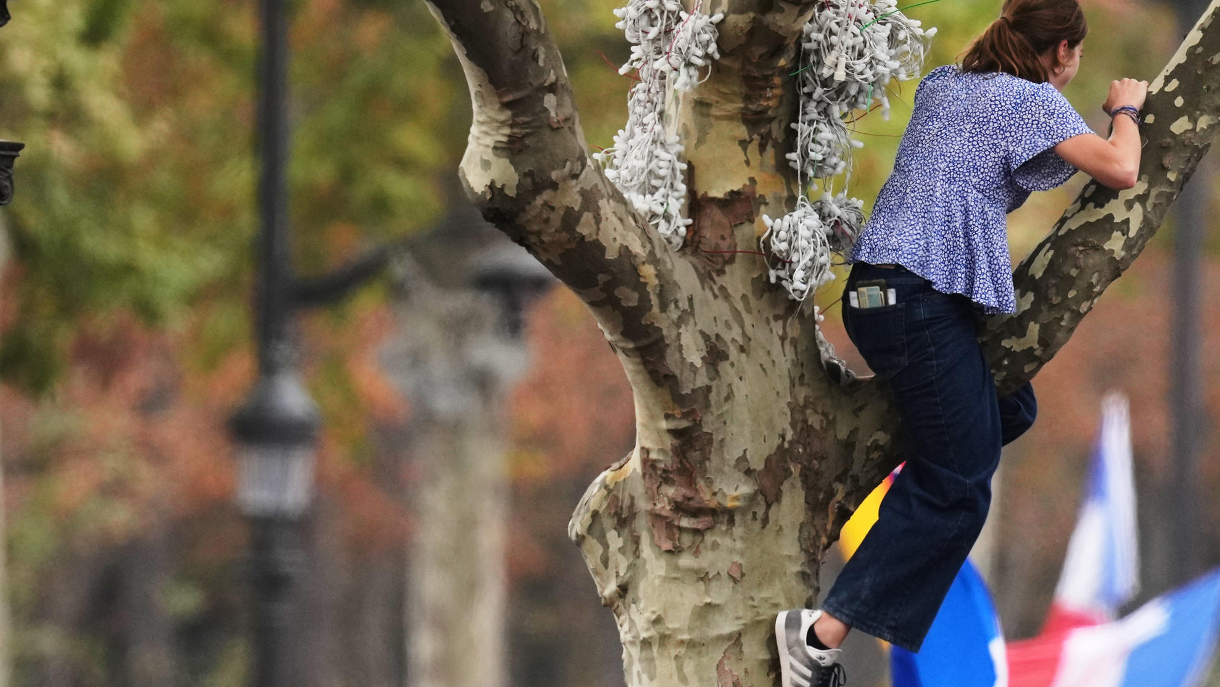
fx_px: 34261
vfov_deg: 1.1
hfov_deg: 2.0
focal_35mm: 1059
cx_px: 1017
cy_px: 416
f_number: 4
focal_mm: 400
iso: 640
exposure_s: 1/1600
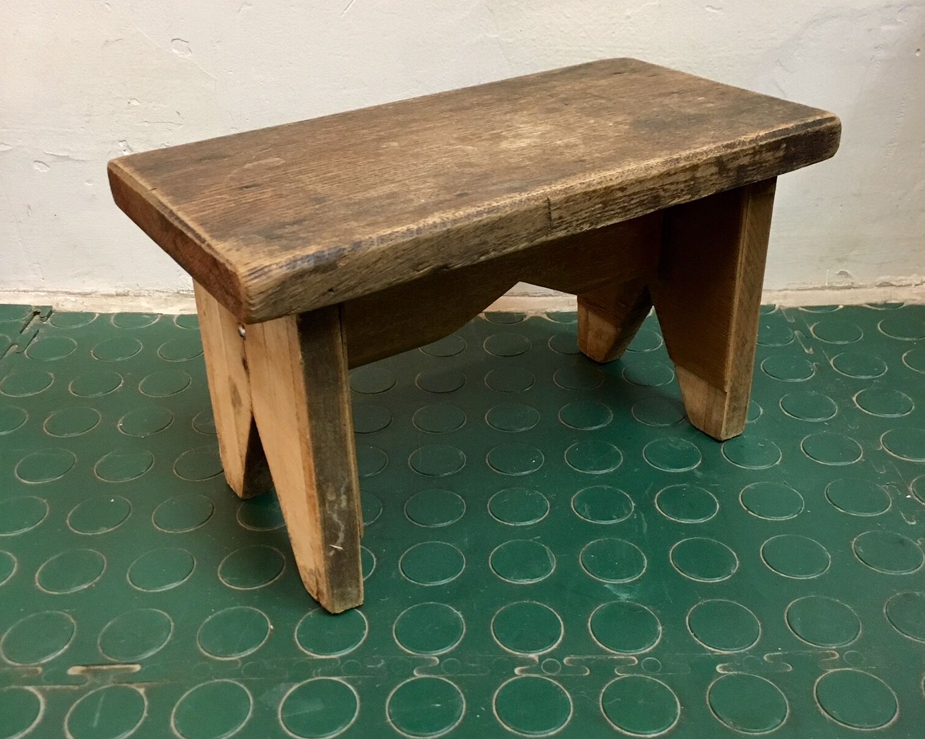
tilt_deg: -26.0
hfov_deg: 47.9
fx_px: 1040
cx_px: 464
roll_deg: +1.2
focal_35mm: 38
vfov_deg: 38.9
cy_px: 285
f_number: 2.2
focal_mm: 4.15
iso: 200
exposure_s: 1/20
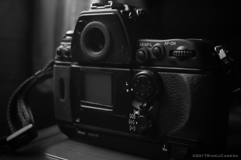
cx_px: 120
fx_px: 314
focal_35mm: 47
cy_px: 80
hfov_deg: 41.9
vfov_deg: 28.6
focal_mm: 18.3
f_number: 2.8
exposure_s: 1/15
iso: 3200
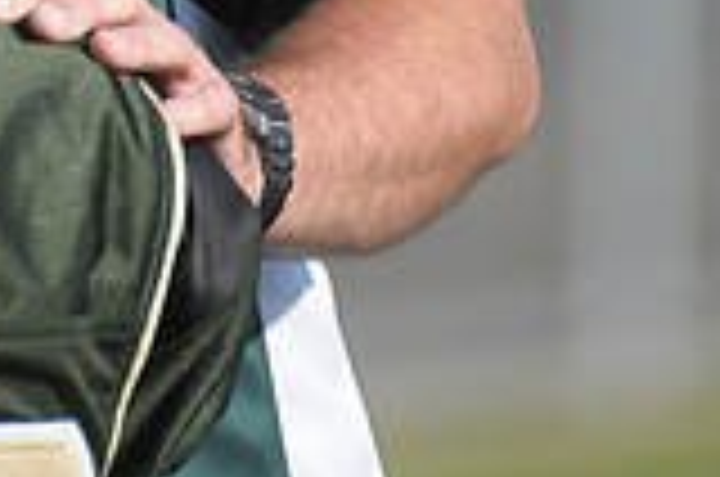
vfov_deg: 0.6
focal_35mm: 2178
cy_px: -331
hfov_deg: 0.9
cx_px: -270
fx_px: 43473
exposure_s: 1/6400
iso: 1600
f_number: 4
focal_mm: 400
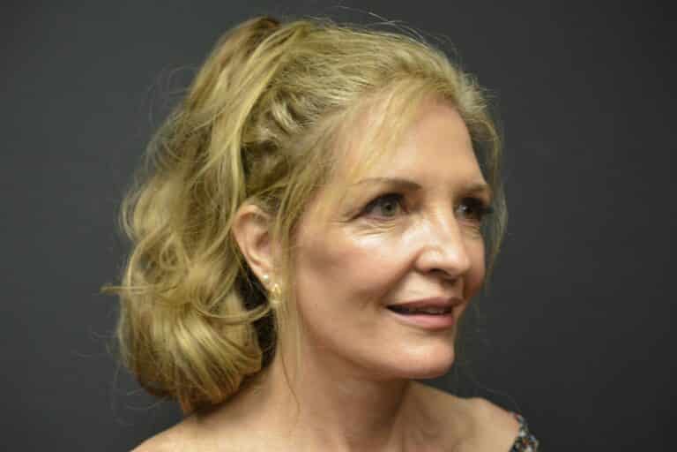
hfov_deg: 33.4
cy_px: 226
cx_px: 338
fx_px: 1128
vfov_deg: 22.6
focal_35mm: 60
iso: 800
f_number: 5
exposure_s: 1/60
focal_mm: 40
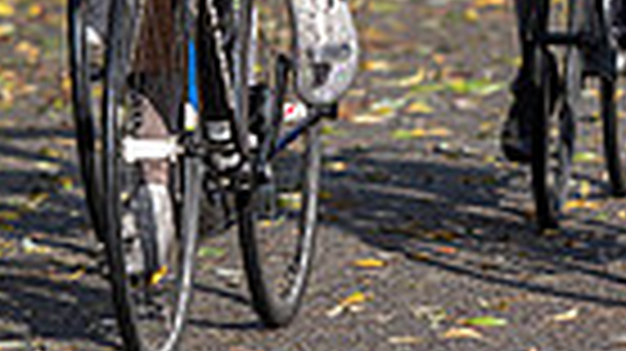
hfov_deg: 3.2
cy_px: -499
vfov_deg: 1.8
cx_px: 158
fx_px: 11331
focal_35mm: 683
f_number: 3.5
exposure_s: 1/1600
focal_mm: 145
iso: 200
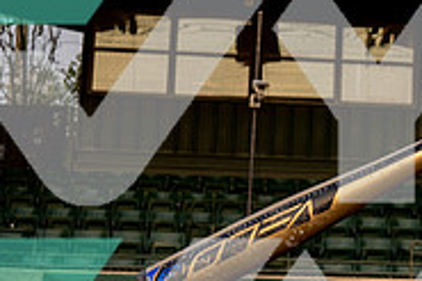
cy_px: 83
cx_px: 472
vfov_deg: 12.4
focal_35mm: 110
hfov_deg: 17.9
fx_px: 1288
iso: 250
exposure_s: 1/250
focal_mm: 35
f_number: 5.6
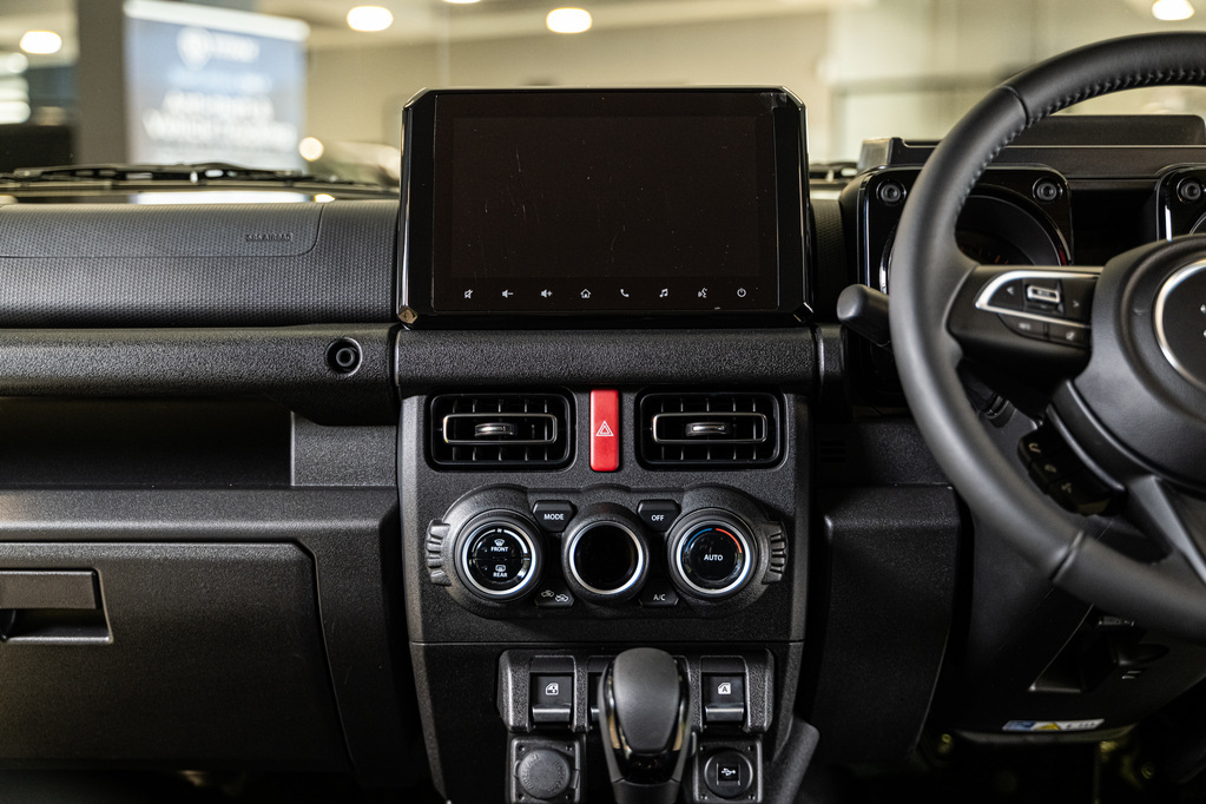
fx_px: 1541
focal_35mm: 46
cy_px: 402
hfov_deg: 42.7
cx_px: 603
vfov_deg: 29.2
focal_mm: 46
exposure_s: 1/125
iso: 1600
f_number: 2.8
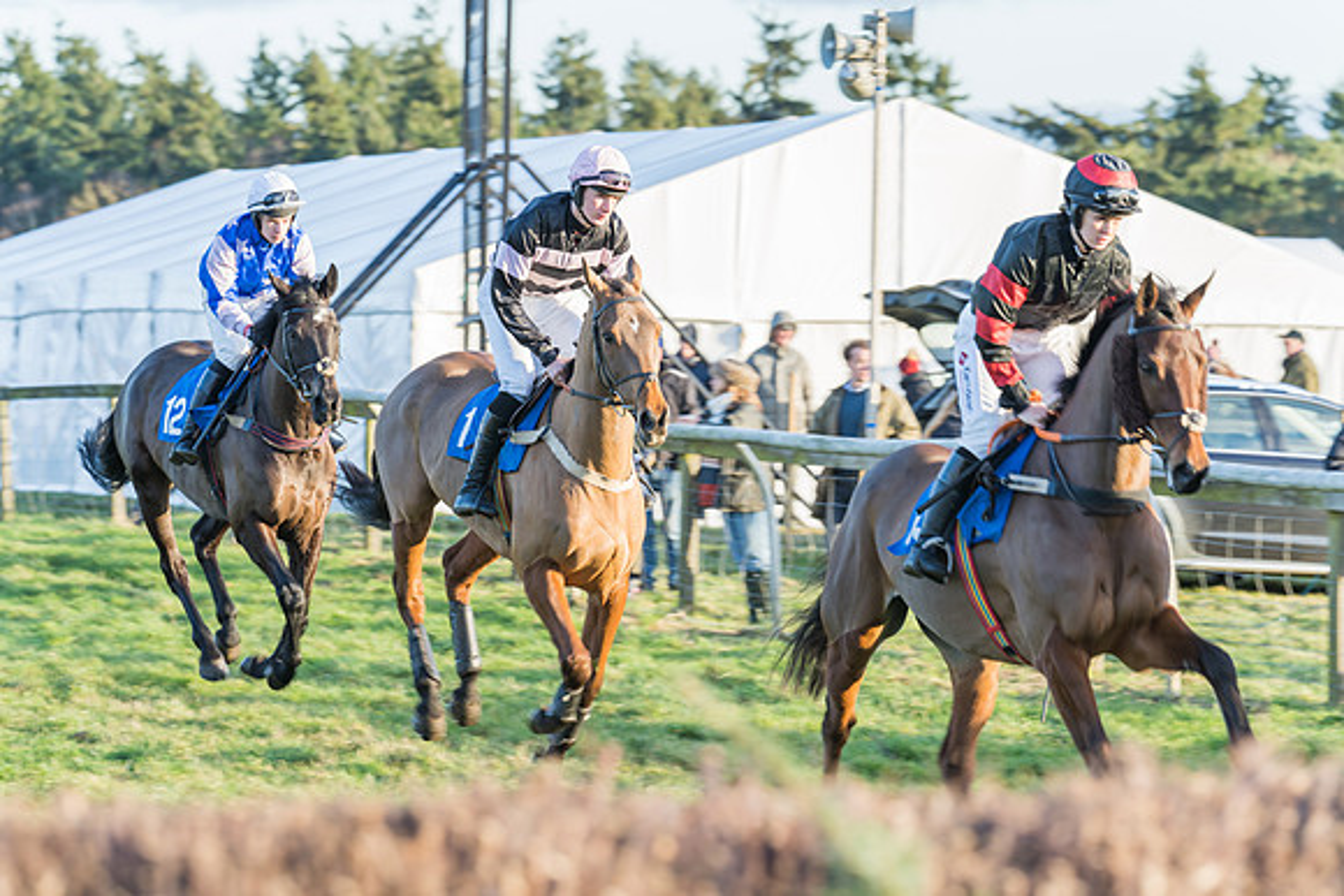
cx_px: 654
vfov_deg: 7.5
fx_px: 6815
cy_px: 411
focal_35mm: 183
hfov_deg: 11.3
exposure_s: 1/125
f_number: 5.6
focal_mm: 168
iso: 200
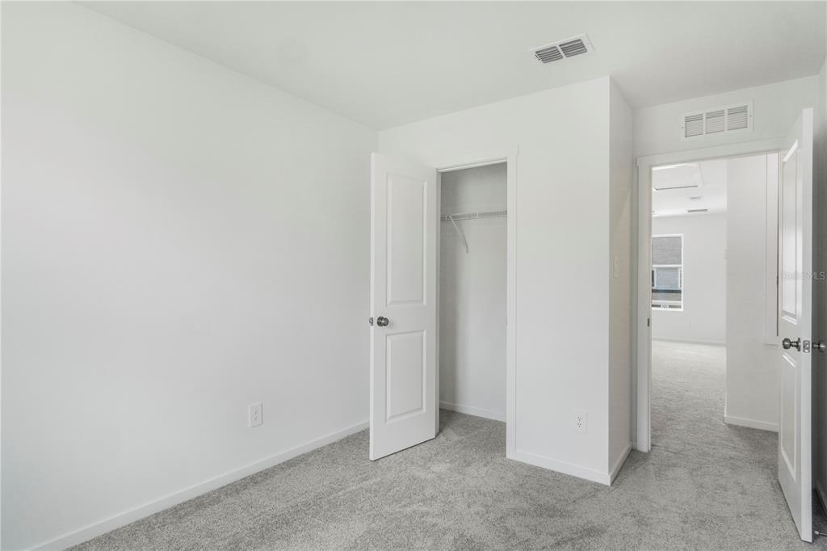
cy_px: 276
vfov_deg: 67.3
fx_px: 413
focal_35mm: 18
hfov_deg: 90.0
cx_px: 414
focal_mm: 12
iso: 100
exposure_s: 1/60
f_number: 4
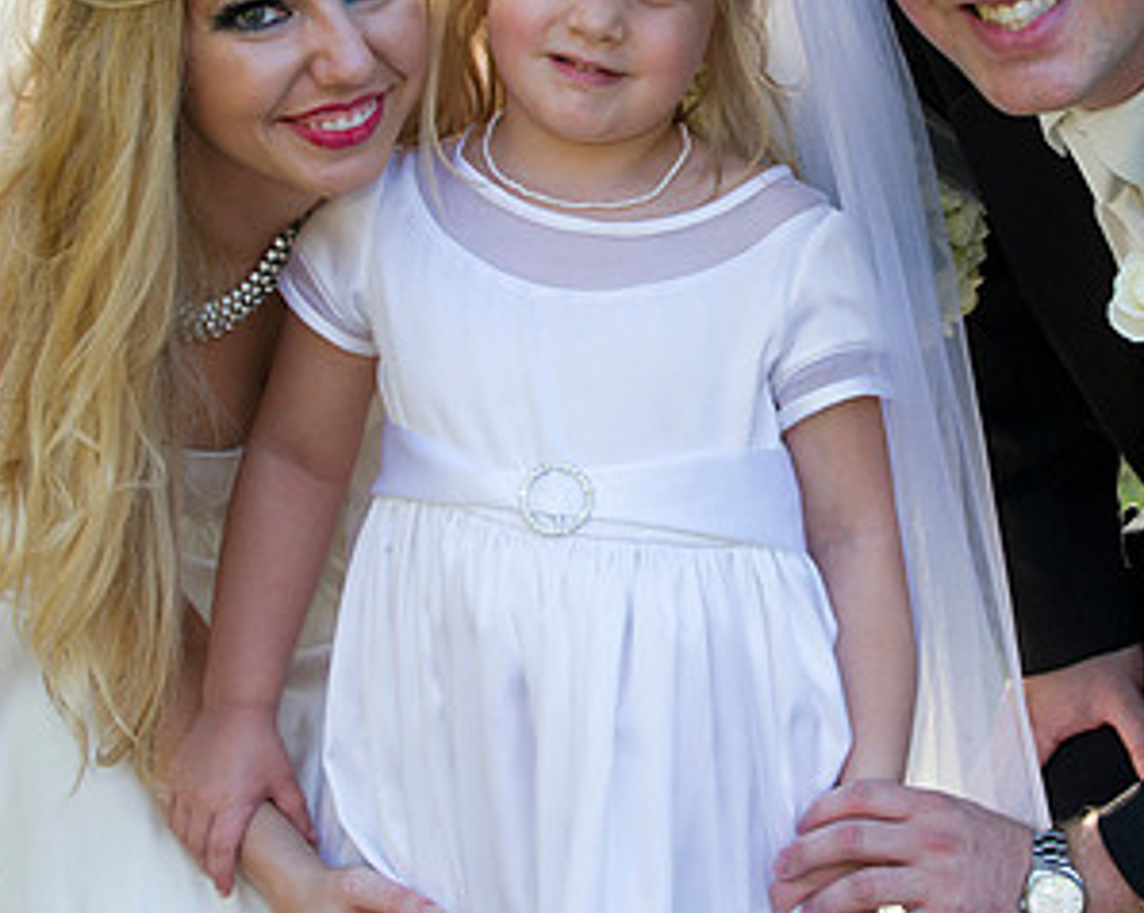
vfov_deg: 12.0
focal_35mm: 128
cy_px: 188
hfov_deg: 15.0
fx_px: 4331
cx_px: 752
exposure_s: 1/125
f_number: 5.6
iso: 500
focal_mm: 70
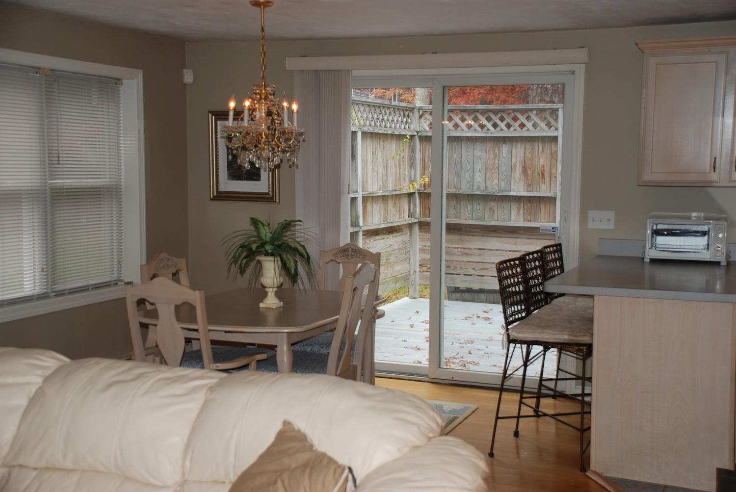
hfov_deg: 41.1
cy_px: 246
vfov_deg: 28.1
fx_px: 982
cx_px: 368
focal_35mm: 48
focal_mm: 32
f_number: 4.2
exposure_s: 1/60
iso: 200
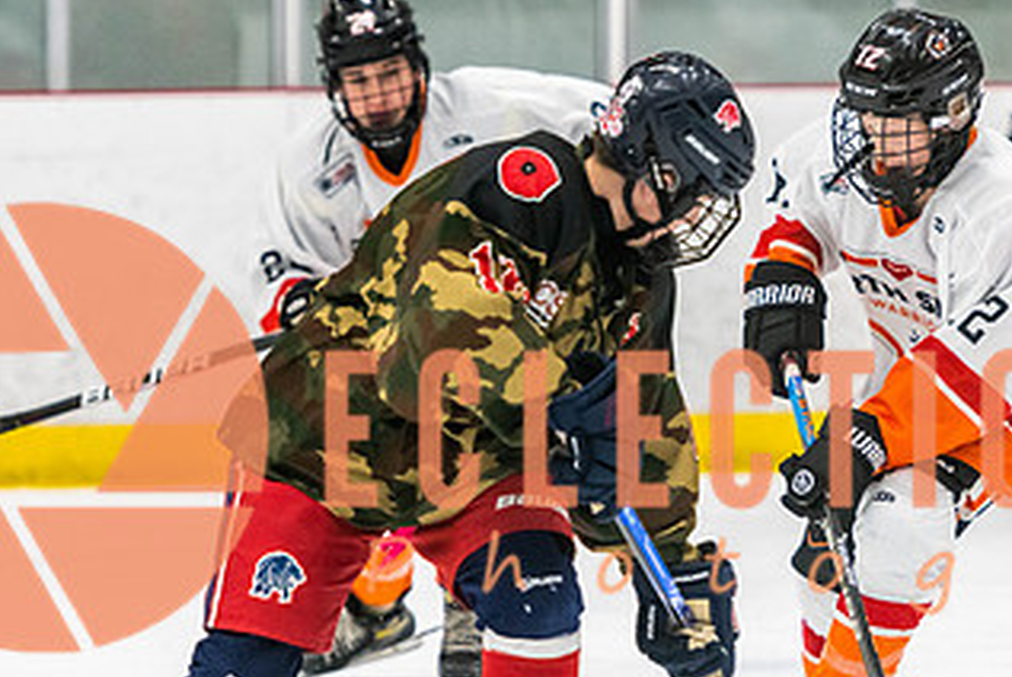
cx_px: 944
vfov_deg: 3.7
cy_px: 360
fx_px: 10354
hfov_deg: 5.6
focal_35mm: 368
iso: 1800
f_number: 2.8
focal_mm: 155
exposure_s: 1/640
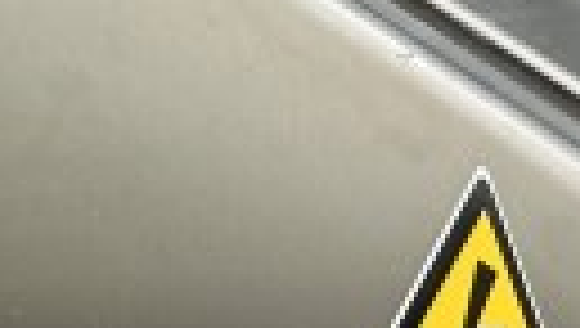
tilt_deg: -24.9
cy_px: -216
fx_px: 3188
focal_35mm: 207
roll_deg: -3.9
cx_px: 1070
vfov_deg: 5.8
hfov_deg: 9.8
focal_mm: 6.86
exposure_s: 1/3247
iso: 80
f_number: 1.78
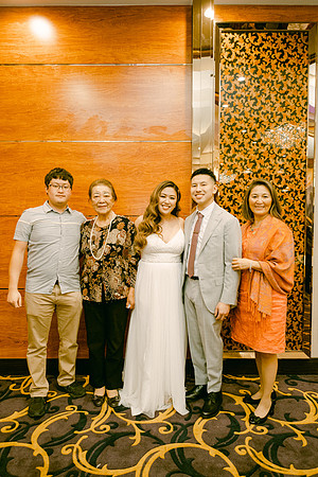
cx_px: 159
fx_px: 318
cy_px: 238
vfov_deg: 73.7
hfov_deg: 53.1
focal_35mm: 24
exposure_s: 1/125
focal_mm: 16
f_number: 2.8
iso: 800
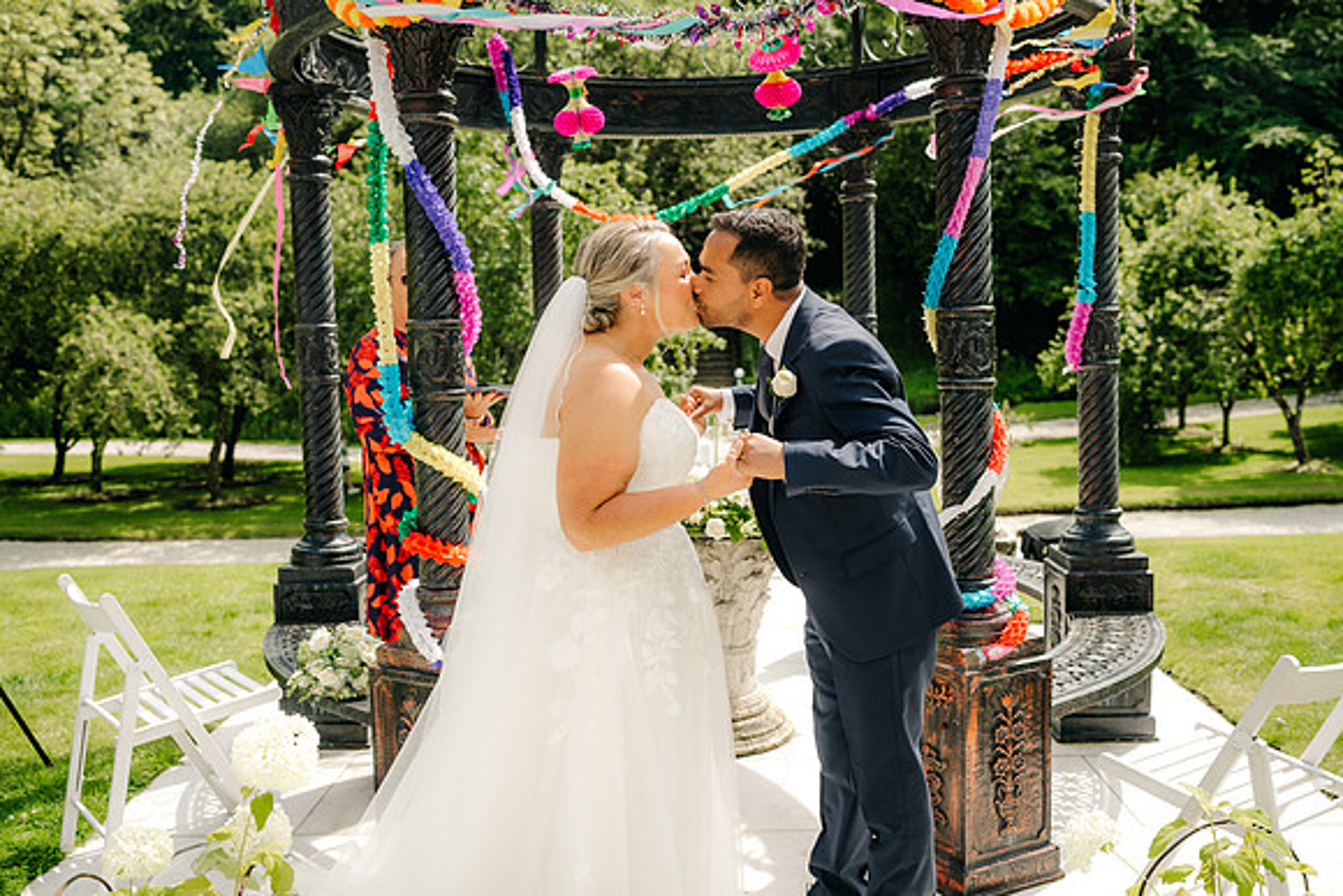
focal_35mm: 35
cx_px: 672
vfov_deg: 37.9
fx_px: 1306
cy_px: 448
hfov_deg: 54.4
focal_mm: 35
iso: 100
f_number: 3.5
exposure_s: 1/640
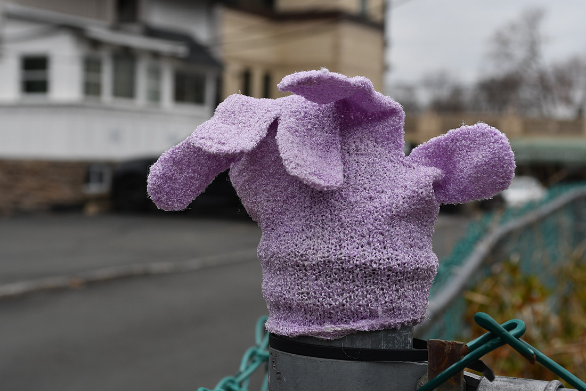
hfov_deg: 29.2
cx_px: 293
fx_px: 1123
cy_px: 196
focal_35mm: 69
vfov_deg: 19.7
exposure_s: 1/125
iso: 200
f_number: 8
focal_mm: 46
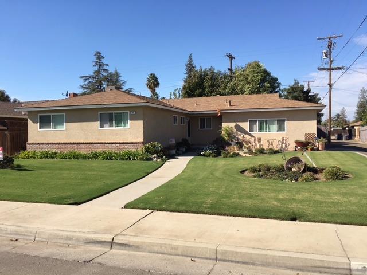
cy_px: 138
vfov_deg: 48.2
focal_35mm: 29
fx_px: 307
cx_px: 184
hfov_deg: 61.7
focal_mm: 4.15
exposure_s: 1/1326
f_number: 2.2
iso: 25
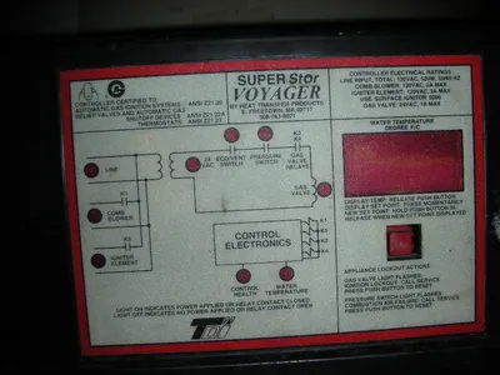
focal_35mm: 35
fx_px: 506
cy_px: 188
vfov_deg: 40.7
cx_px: 250
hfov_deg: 52.6
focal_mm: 5.8
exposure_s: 1/60.1
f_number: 8.5
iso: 50
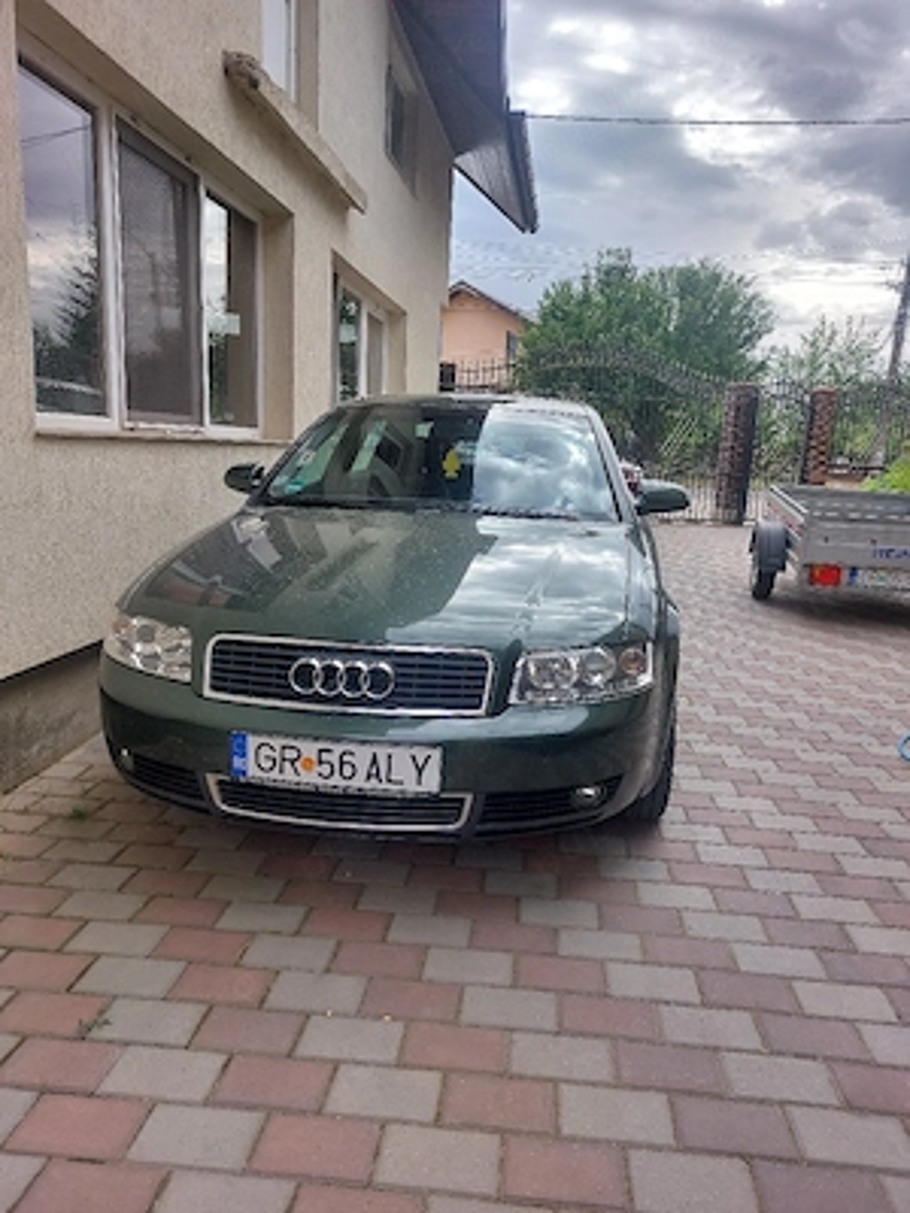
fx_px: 841
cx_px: 455
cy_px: 606
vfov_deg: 71.6
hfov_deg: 56.8
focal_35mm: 24
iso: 25
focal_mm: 5.23
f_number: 1.8
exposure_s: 1/303
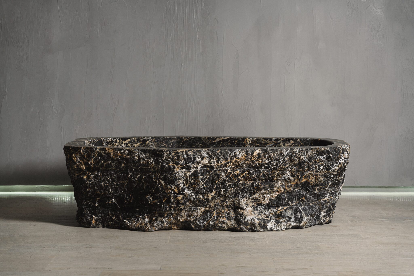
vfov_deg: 21.1
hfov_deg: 31.2
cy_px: 138
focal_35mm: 64
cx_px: 207
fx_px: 742
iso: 160
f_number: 3.2
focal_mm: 64.5
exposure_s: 1/200
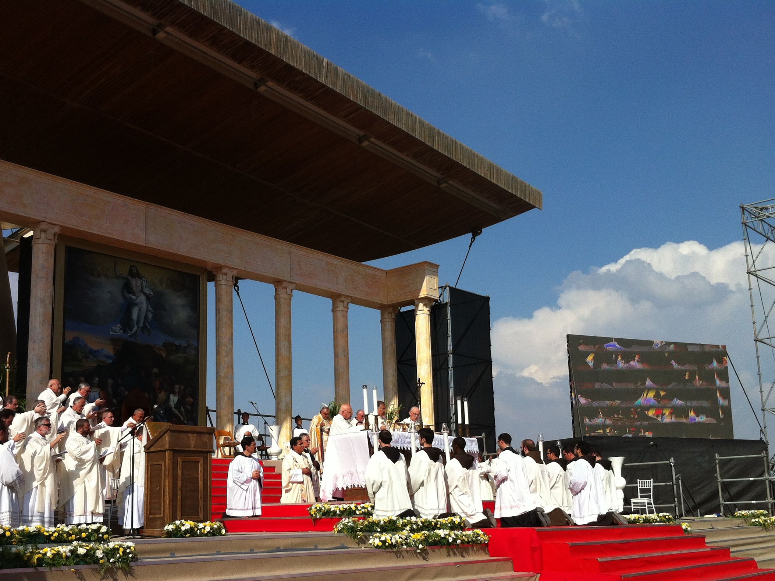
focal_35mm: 43
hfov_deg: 43.8
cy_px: 353
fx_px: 963
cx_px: 353
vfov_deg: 33.5
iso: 80
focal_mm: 3.85
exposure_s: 1/2011
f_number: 2.8
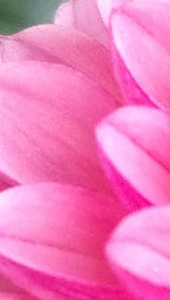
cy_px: 358
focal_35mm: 206
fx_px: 1644
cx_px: 339
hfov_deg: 5.8
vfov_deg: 10.3
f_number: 2.2
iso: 82
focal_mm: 4.5
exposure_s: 1/100
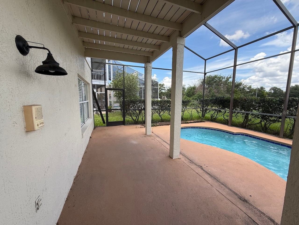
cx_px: 150
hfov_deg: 102.1
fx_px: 121
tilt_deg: -6.3
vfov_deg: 85.7
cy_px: 112
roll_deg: +0.3
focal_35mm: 14
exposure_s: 1/472
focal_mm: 2.22
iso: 64
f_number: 2.2
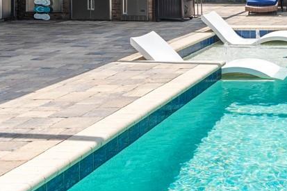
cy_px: -25
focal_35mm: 62
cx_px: 384
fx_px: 494
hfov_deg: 26.8
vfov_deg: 20.7
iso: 200
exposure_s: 1/250
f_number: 8
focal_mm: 16
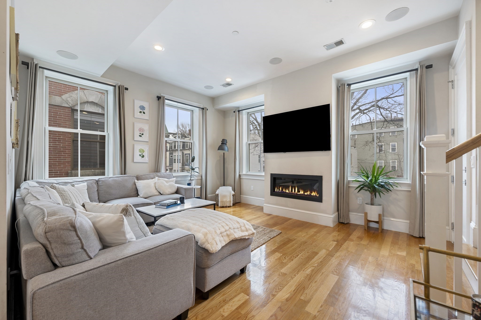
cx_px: 240
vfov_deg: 81.1
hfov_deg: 104.3
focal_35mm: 14
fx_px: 187
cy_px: 160
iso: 100
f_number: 8
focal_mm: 14
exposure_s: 1/80
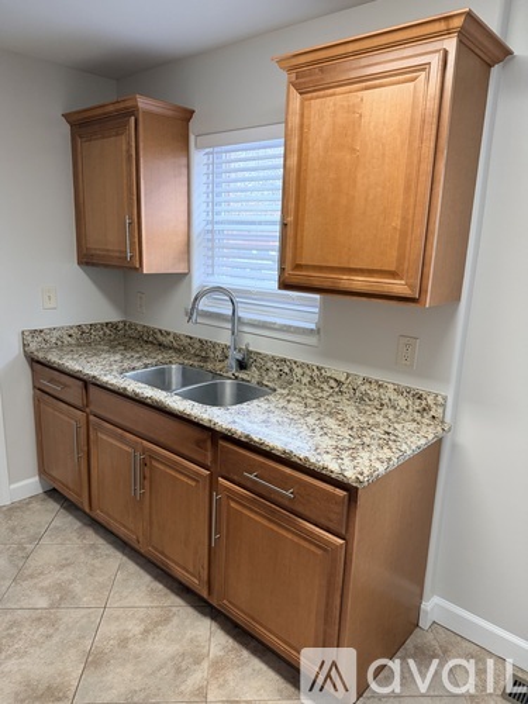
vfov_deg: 71.6
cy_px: 352
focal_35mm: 24
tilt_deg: -13.0
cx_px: 264
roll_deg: -2.5
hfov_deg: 56.8
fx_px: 488
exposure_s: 1/120
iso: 320
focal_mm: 6.76
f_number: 1.78
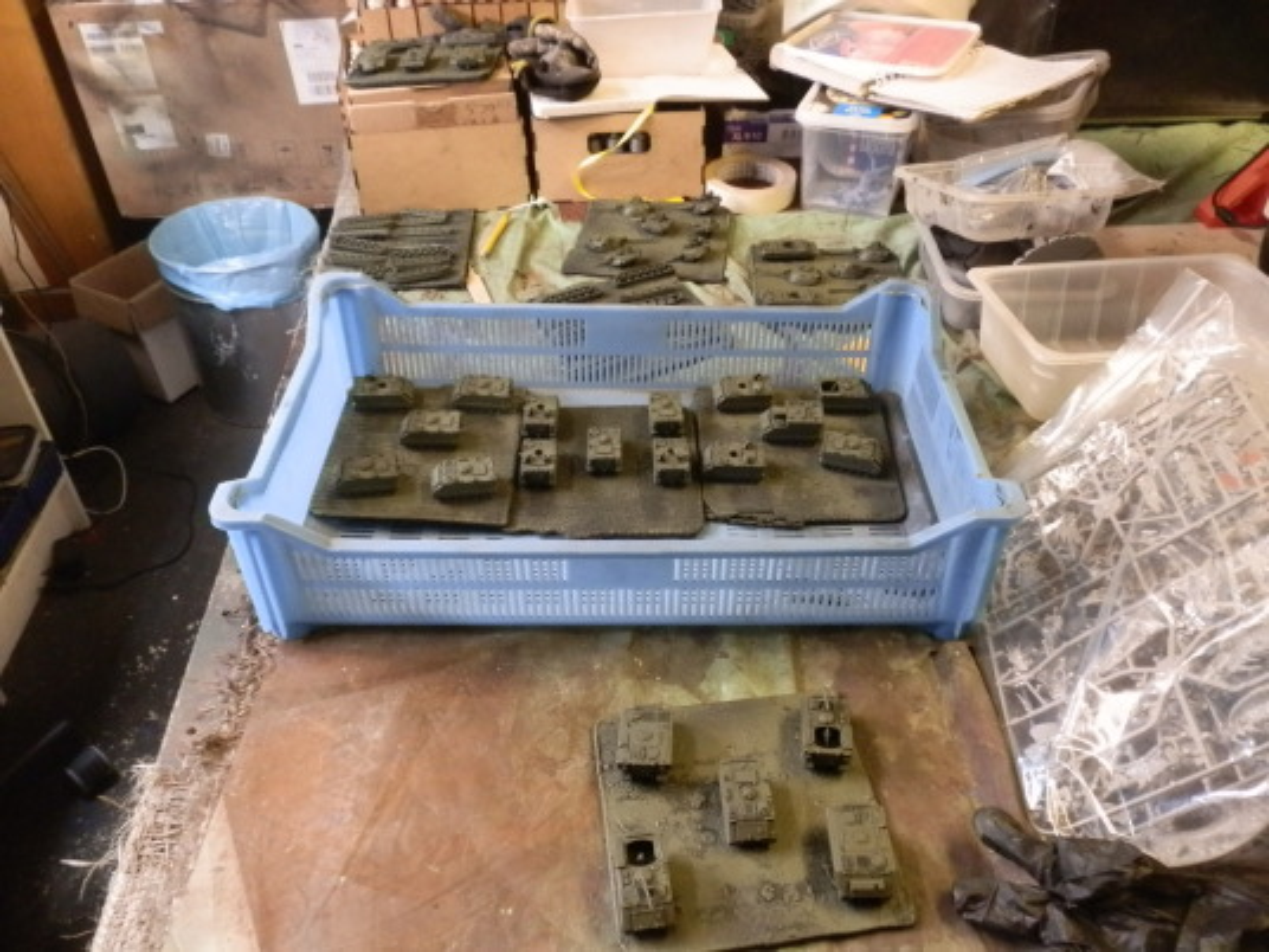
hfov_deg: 63.4
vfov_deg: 49.7
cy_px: 476
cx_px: 634
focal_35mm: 28
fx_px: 1026
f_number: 3.1
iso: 400
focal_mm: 5
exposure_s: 1/20
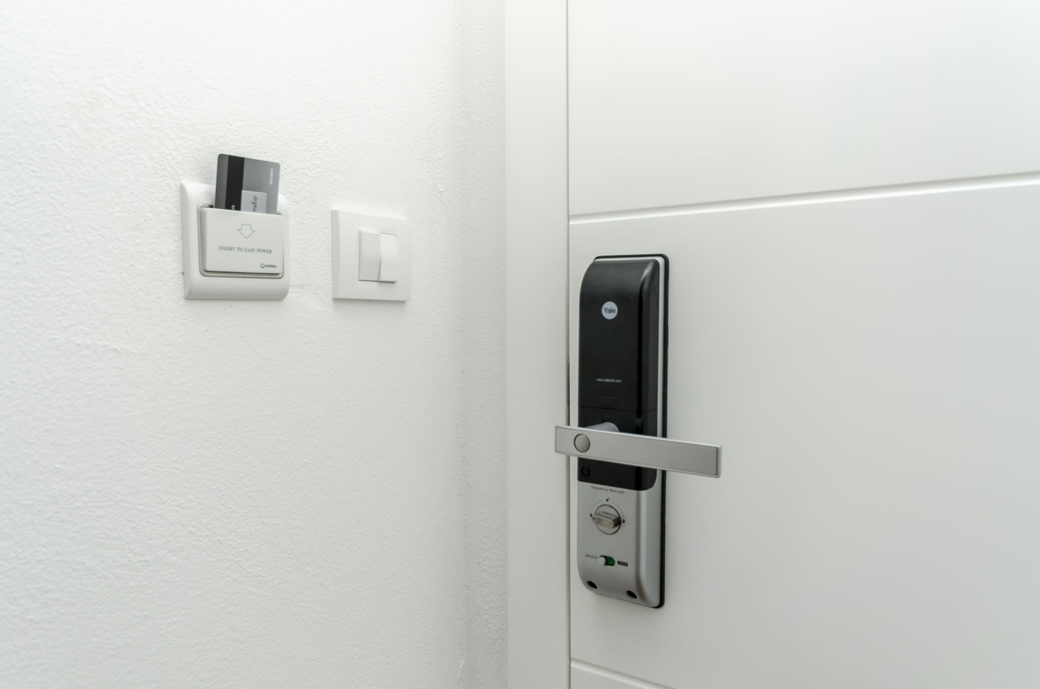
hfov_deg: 73.8
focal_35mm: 24
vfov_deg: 52.9
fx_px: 692
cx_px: 520
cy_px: 344
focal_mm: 16
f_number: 10
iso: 160
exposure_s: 1/100
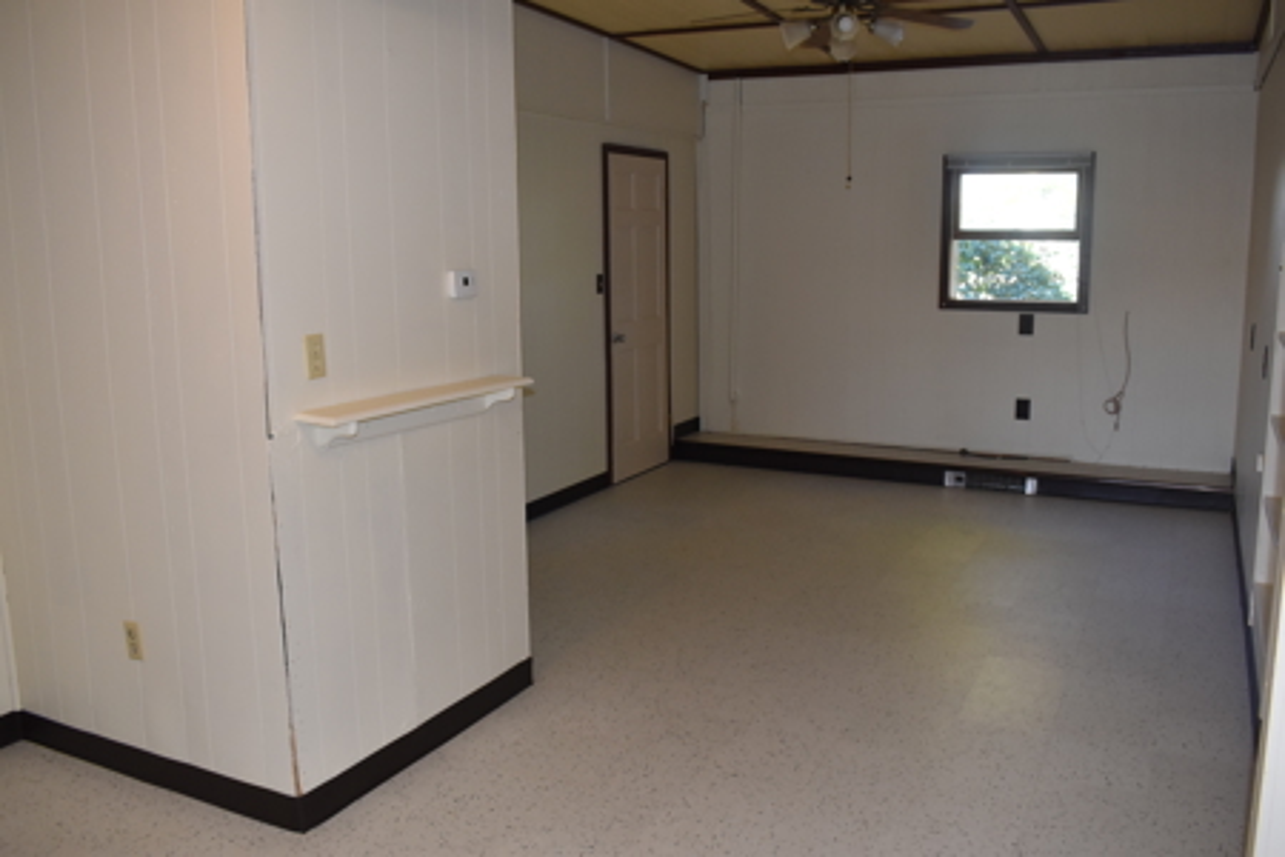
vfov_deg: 41.7
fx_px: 1124
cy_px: 428
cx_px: 642
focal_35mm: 32
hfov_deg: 59.5
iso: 800
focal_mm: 21
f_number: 5
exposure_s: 1/100
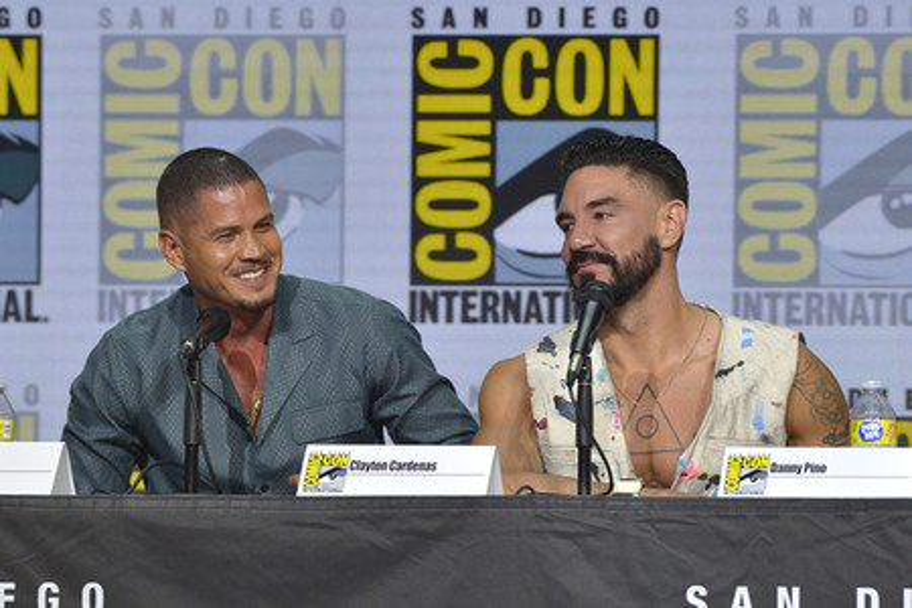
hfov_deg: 6.4
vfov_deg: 4.3
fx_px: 8106
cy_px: 304
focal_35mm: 320
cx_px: 456
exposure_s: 1/250
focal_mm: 320
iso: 1600
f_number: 6.3
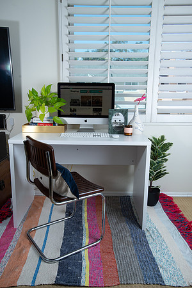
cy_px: 144
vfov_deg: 61.9
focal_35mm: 30
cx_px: 96
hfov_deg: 43.6
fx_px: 240
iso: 200
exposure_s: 1/200
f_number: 7.1
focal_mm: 30
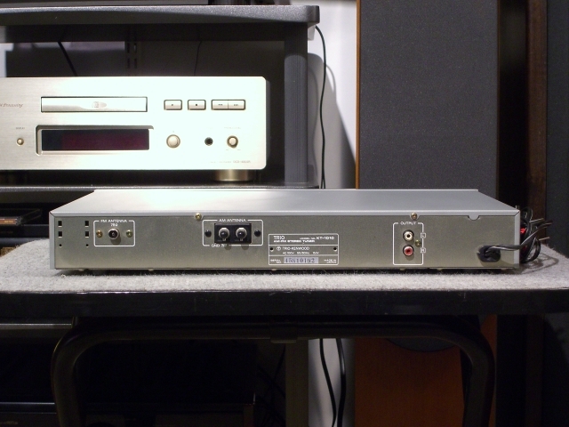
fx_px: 1315
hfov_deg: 24.4
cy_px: 214
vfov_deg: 18.4
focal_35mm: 80
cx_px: 284
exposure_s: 1/10
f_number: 4.4
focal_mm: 16.6
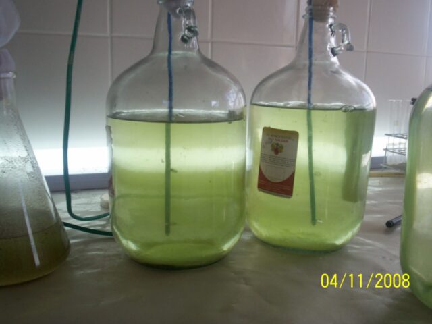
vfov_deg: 39.7
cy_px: 162
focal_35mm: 36
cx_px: 216
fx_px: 449
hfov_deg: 51.4
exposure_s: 1/119
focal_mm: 5.9
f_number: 4.5
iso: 100
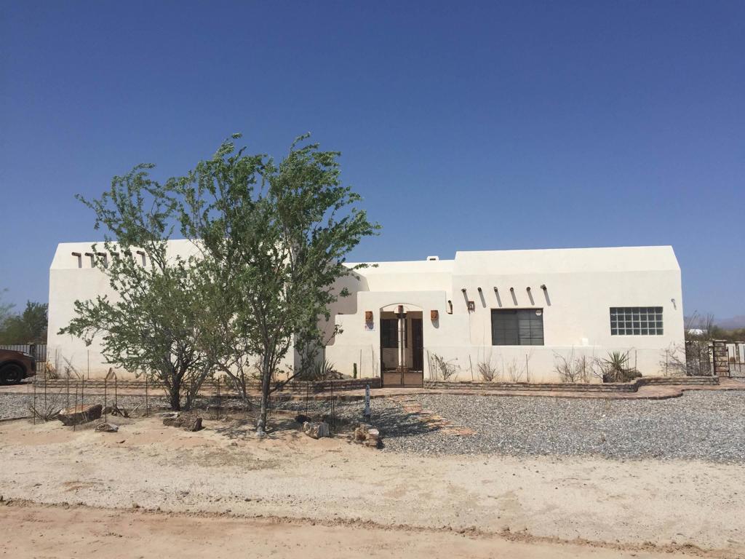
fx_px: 624
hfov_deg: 61.7
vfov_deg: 48.2
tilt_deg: +5.2
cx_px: 372
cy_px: 280
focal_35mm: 29
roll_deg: -0.5
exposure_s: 1/5650
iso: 32
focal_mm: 4.15
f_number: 2.2
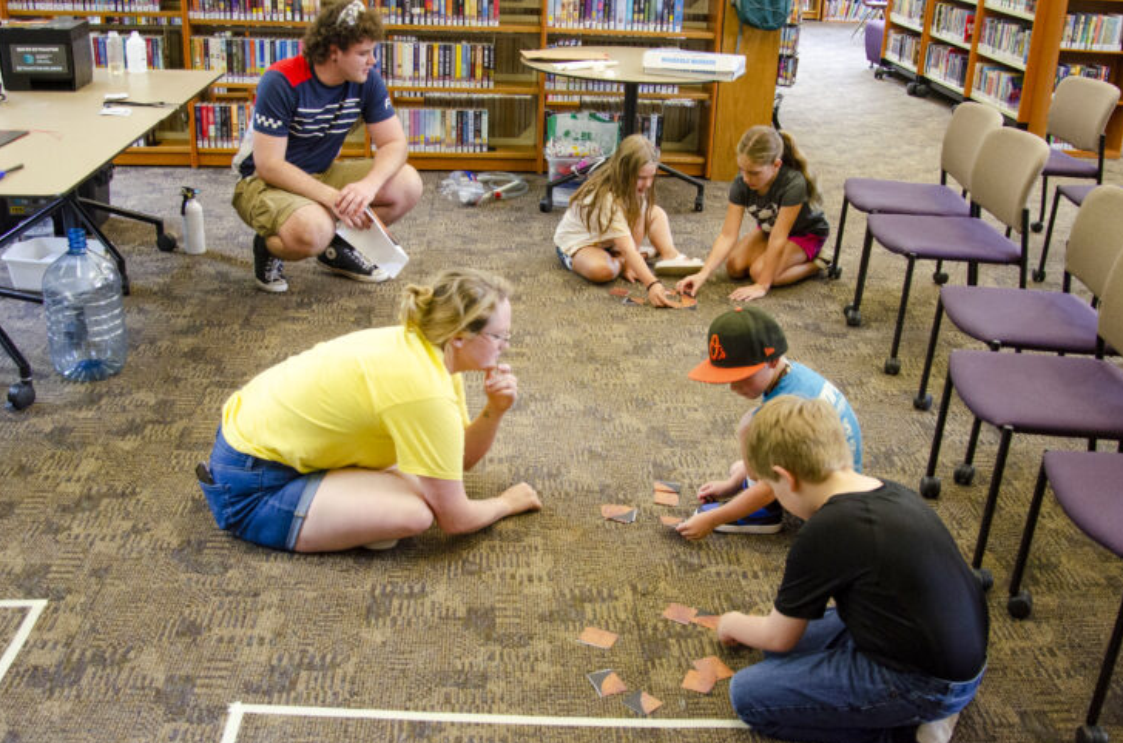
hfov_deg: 50.8
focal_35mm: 38
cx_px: 565
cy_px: 366
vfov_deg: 34.9
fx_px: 1183
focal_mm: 24
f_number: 4
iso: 1250
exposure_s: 1/80
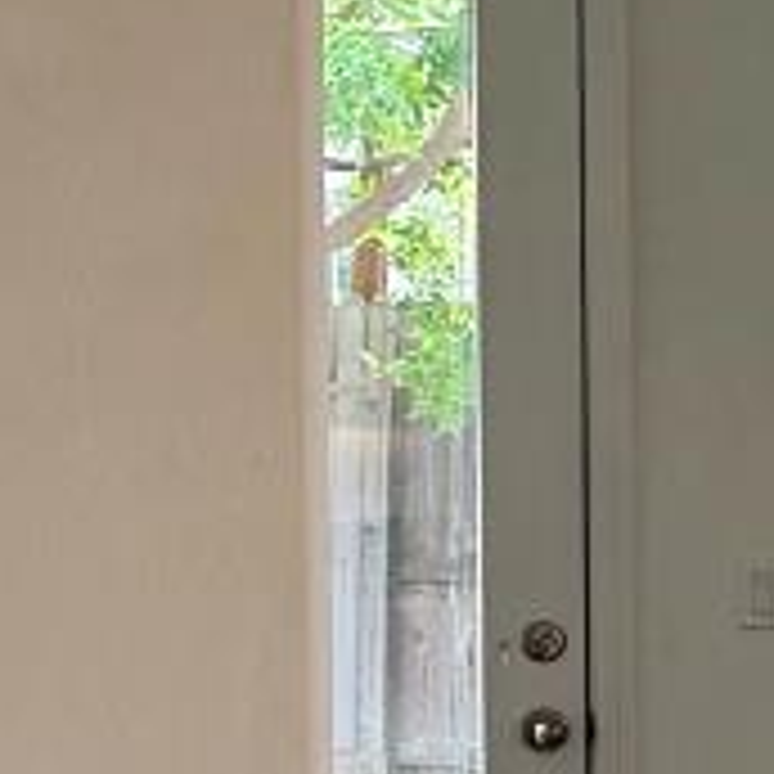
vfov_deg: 9.3
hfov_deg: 7.7
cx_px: 2646
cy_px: 893
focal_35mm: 185
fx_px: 4680
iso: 80
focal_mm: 6.76
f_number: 1.78
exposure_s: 1/185
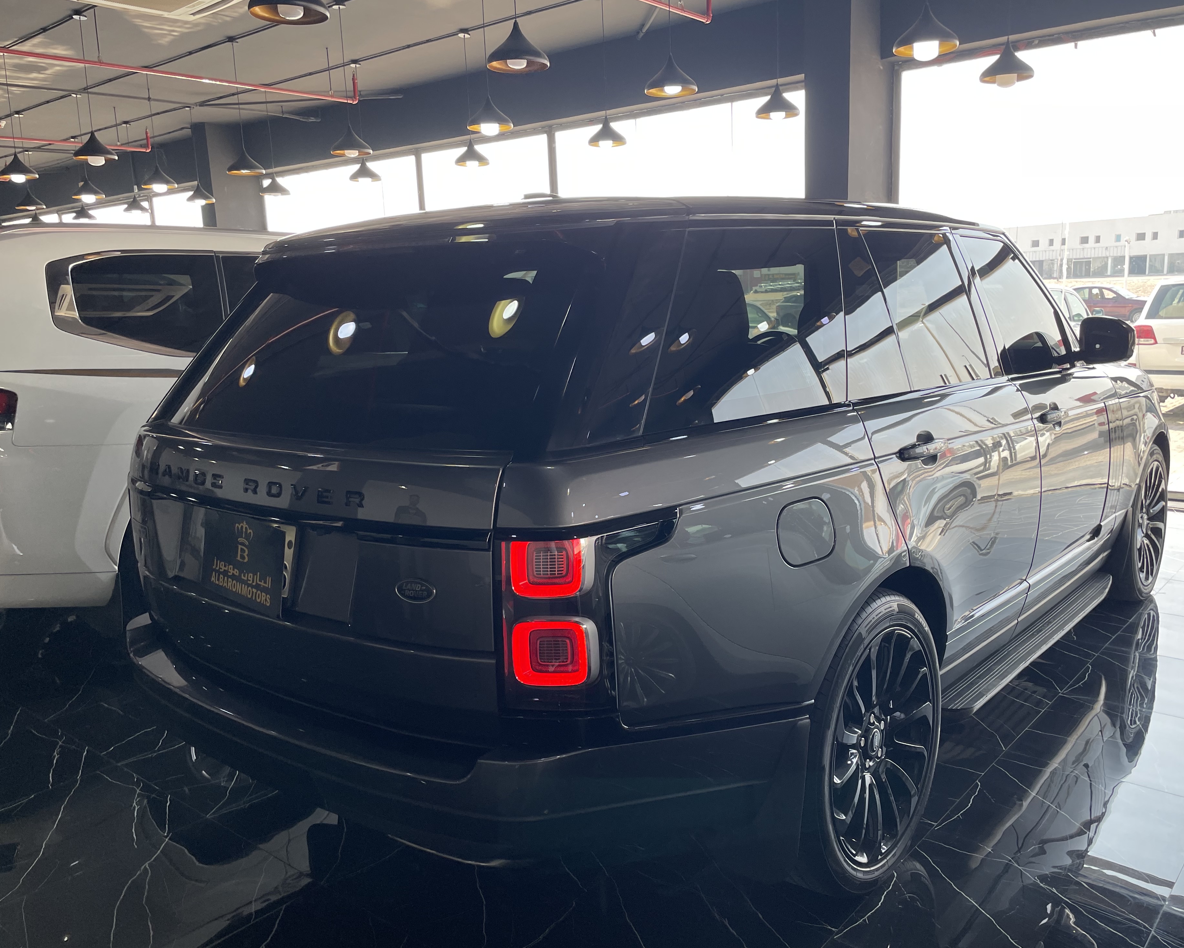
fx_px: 981
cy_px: 484
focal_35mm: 28
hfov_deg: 62.1
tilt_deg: -10.7
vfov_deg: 51.5
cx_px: 647
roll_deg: +2.9
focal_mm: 4.2
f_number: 1.6
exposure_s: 1/288
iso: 32
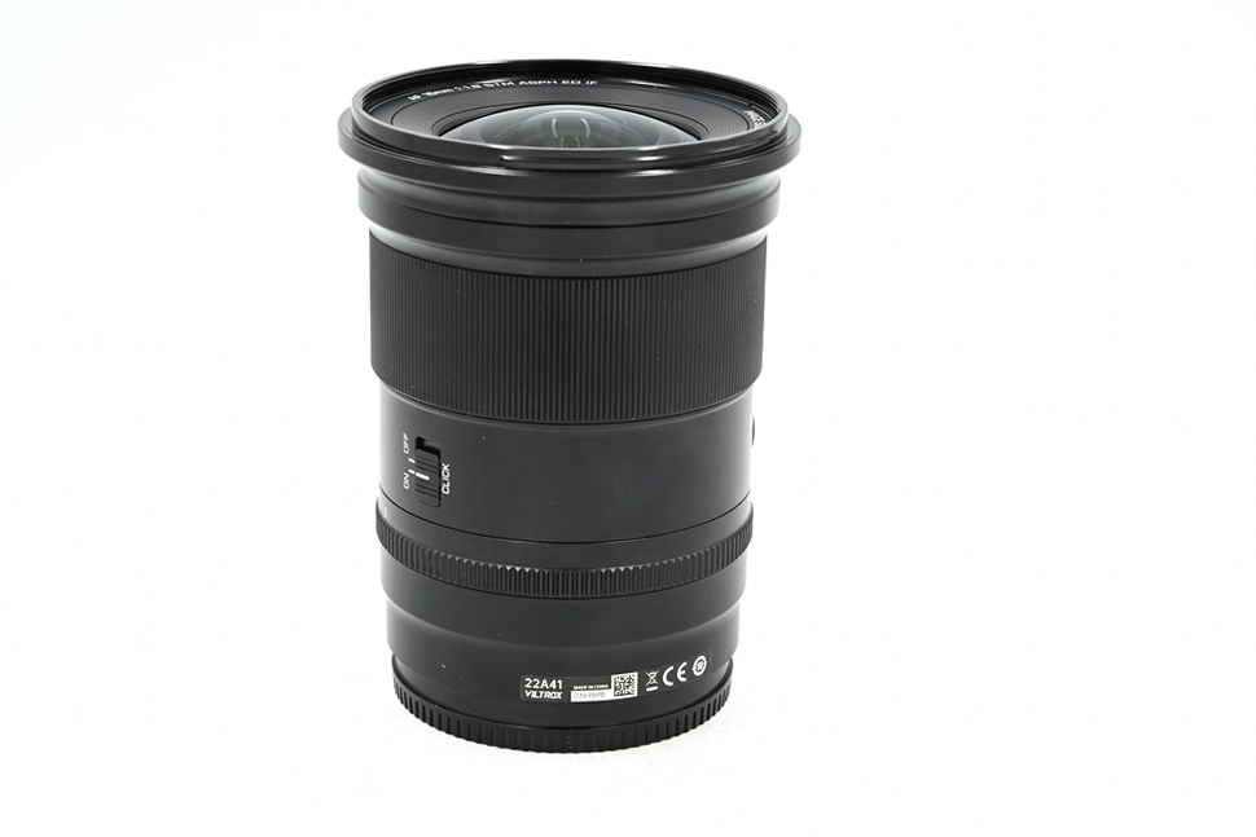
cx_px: 628
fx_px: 2617
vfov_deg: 18.2
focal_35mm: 75
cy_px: 418
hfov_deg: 27.0
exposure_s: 1/13
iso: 100
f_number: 14
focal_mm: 75
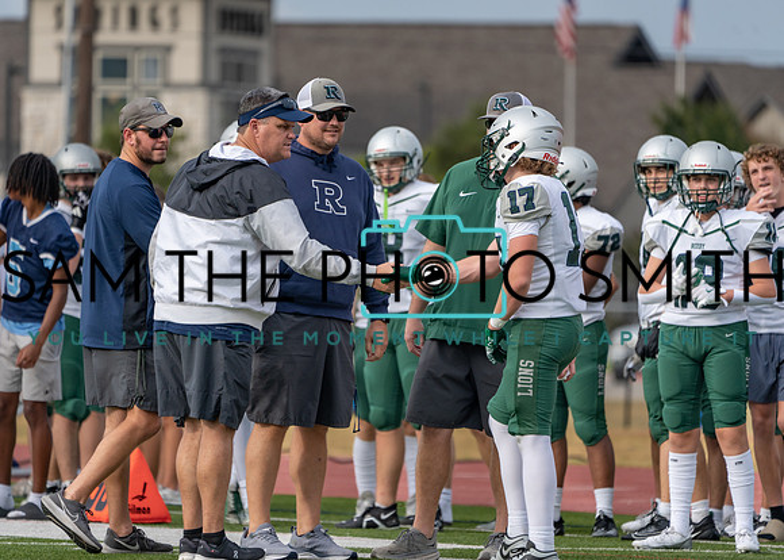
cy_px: 280
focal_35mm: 422
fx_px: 9388
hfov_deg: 4.8
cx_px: 392
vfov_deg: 3.4
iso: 320
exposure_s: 1/1250
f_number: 5.6
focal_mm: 400
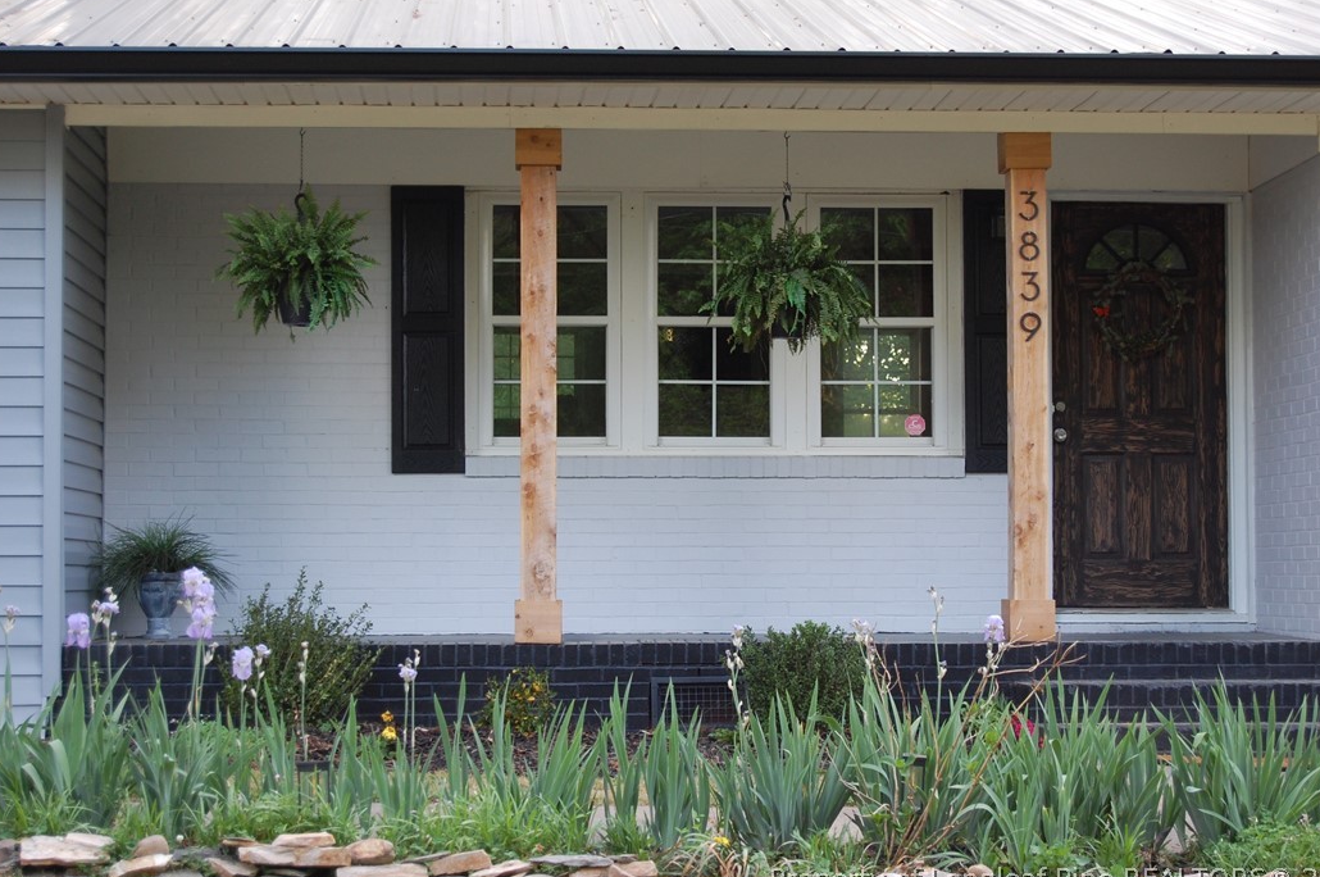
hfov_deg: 26.7
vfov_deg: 17.9
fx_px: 2783
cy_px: 436
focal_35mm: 76
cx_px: 679
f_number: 5.6
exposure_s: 1/100
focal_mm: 48
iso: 400
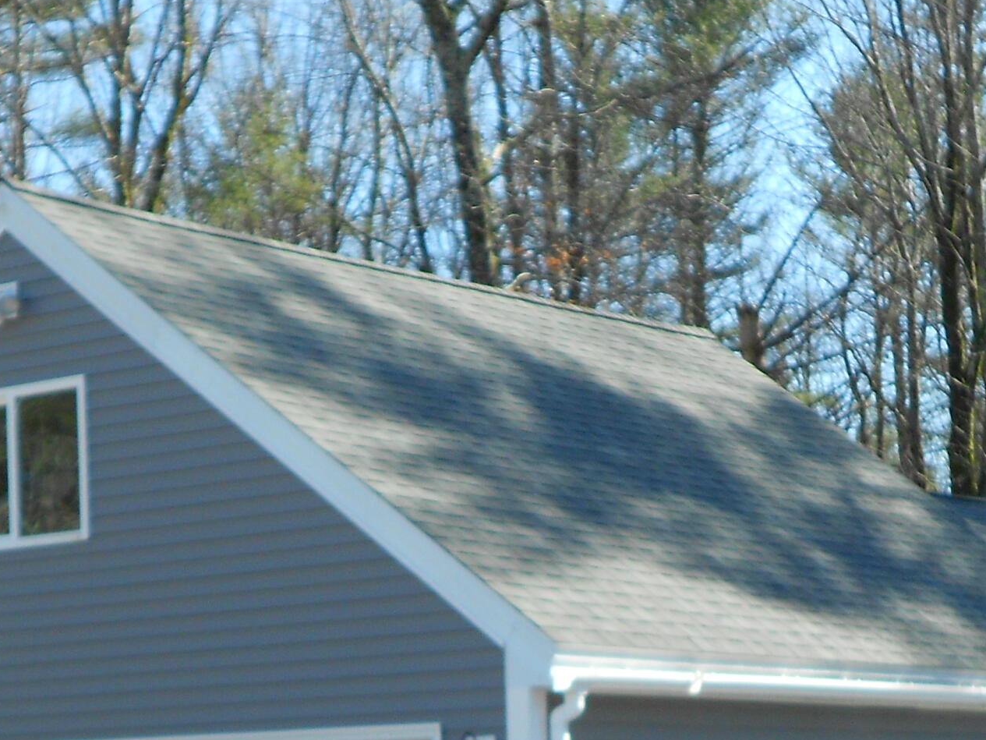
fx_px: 2906
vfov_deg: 14.2
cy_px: 798
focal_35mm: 102
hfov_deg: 19.2
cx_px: 361
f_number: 4.2
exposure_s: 1/250
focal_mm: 7.7
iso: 80
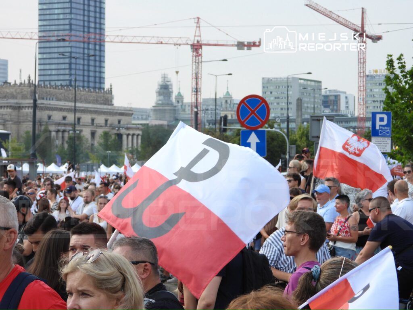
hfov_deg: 15.8
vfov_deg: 11.9
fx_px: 1491
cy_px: 155
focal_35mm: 125
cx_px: 206
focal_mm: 22.5
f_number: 4
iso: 100
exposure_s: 1/320
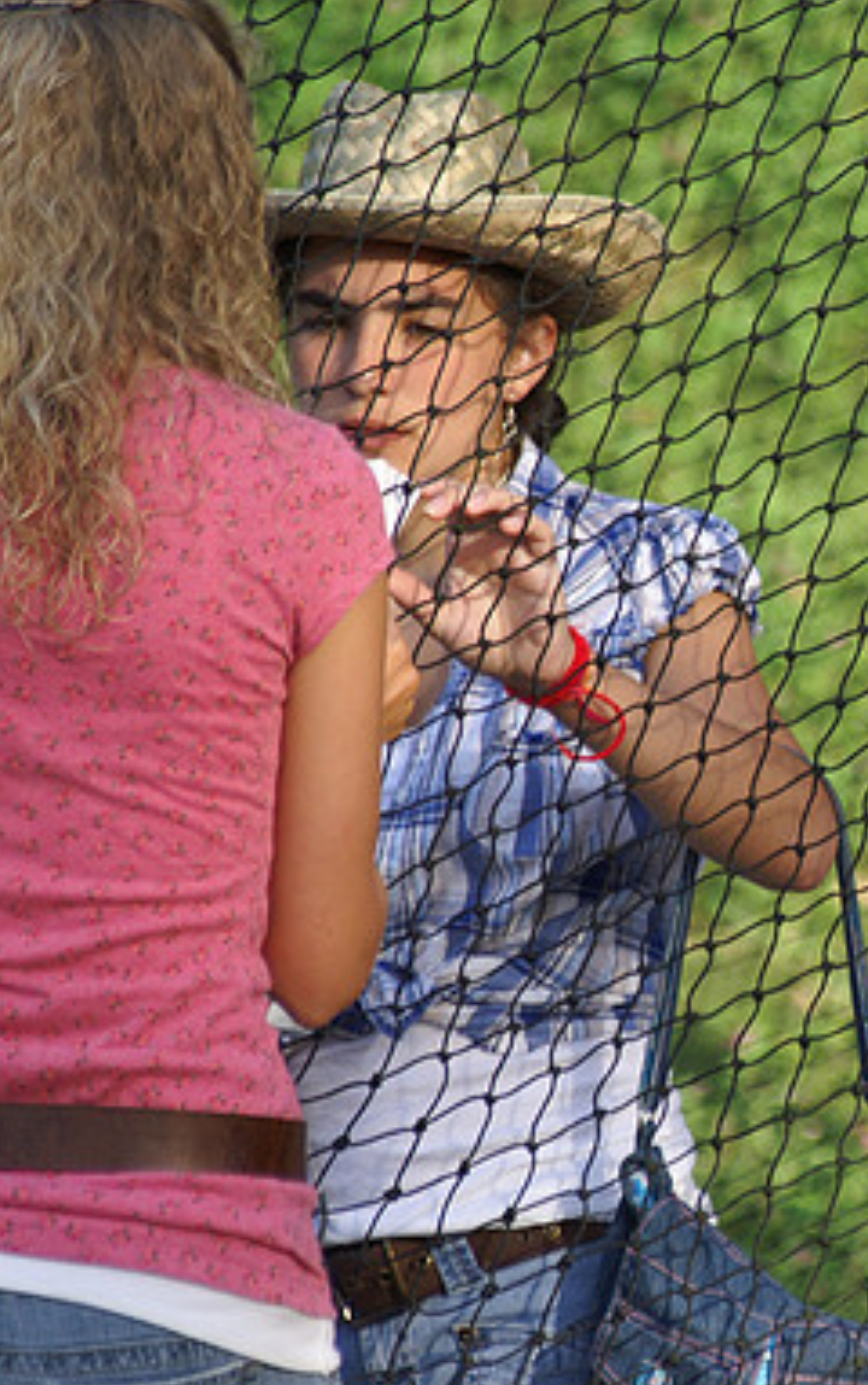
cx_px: 951
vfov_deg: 5.7
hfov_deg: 3.6
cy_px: 691
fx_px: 13978
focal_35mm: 370
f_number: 4.5
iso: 320
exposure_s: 1/500
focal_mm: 160
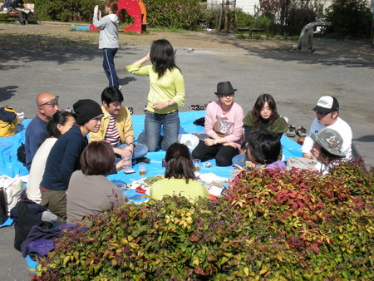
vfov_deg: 26.1
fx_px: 605
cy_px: 140
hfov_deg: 34.3
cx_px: 187
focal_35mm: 56
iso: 64
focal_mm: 9.3
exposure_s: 1/252
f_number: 5.6
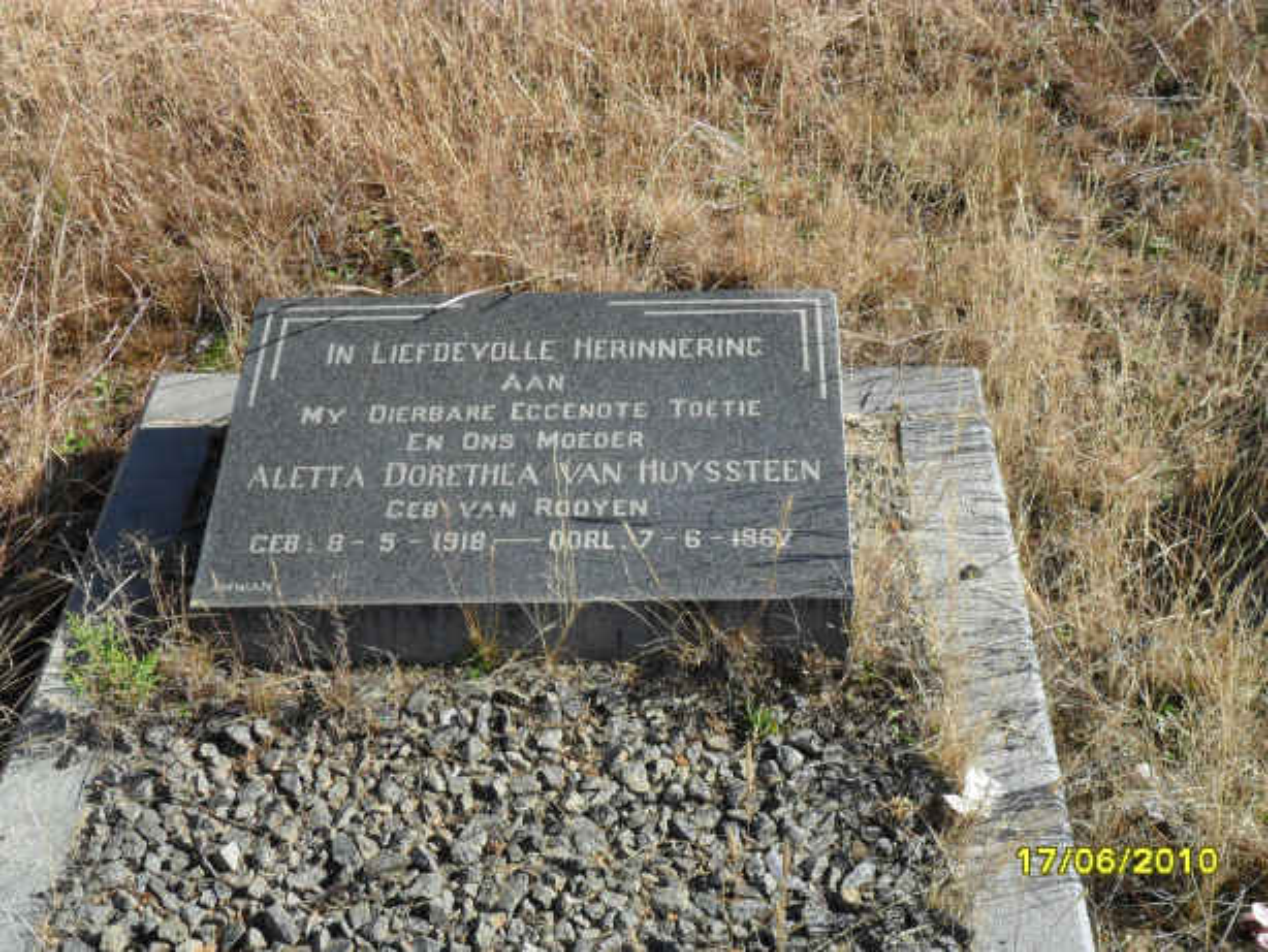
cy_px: 476
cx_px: 634
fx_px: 1906
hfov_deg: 36.8
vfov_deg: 28.1
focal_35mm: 52
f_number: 5
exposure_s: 1/250
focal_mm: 9.3
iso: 100
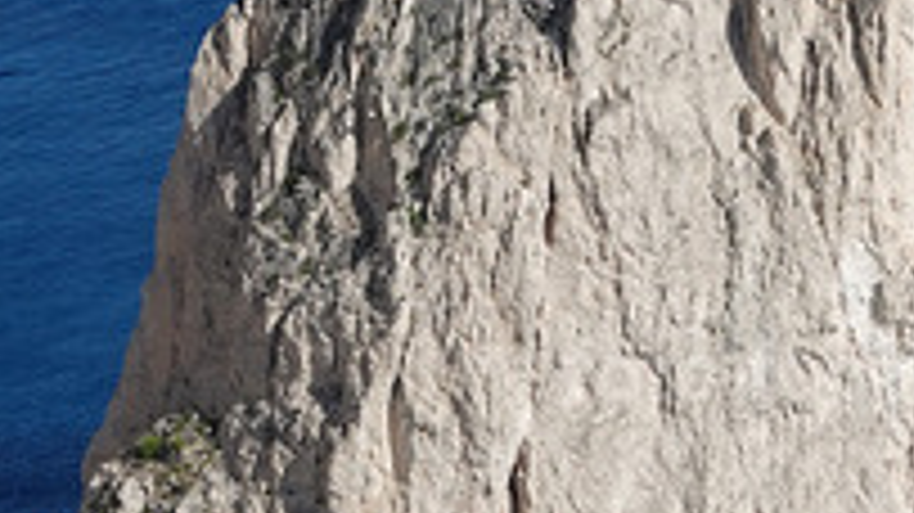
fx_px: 16789
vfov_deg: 1.8
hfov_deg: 3.1
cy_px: -223
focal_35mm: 693
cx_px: 1724
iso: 100
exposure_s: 1/1000
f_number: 5
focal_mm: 47.94
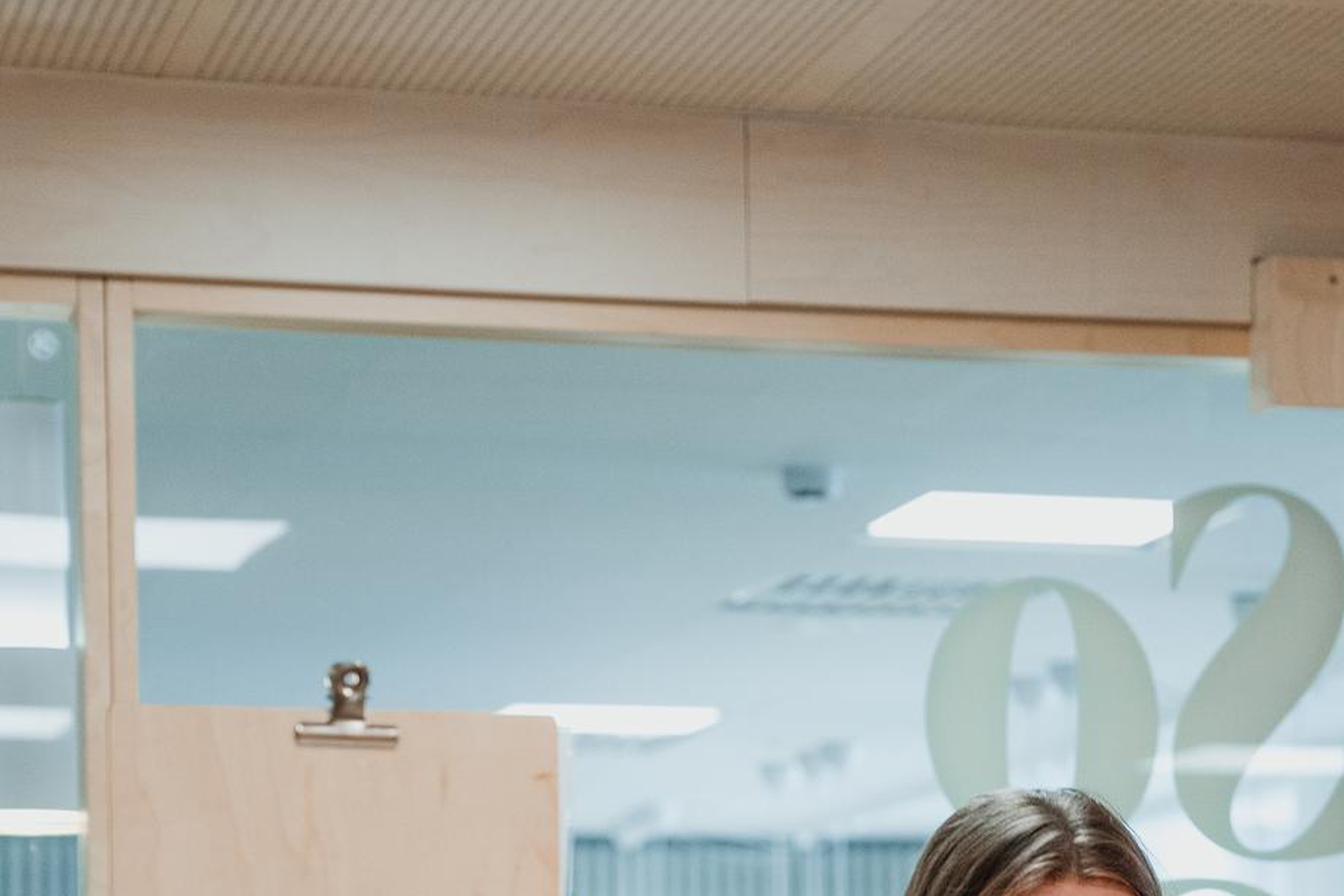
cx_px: 1087
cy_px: 1074
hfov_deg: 14.5
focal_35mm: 141
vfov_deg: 9.6
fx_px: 5263
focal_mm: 53
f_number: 3.2
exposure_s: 1/125
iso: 2000
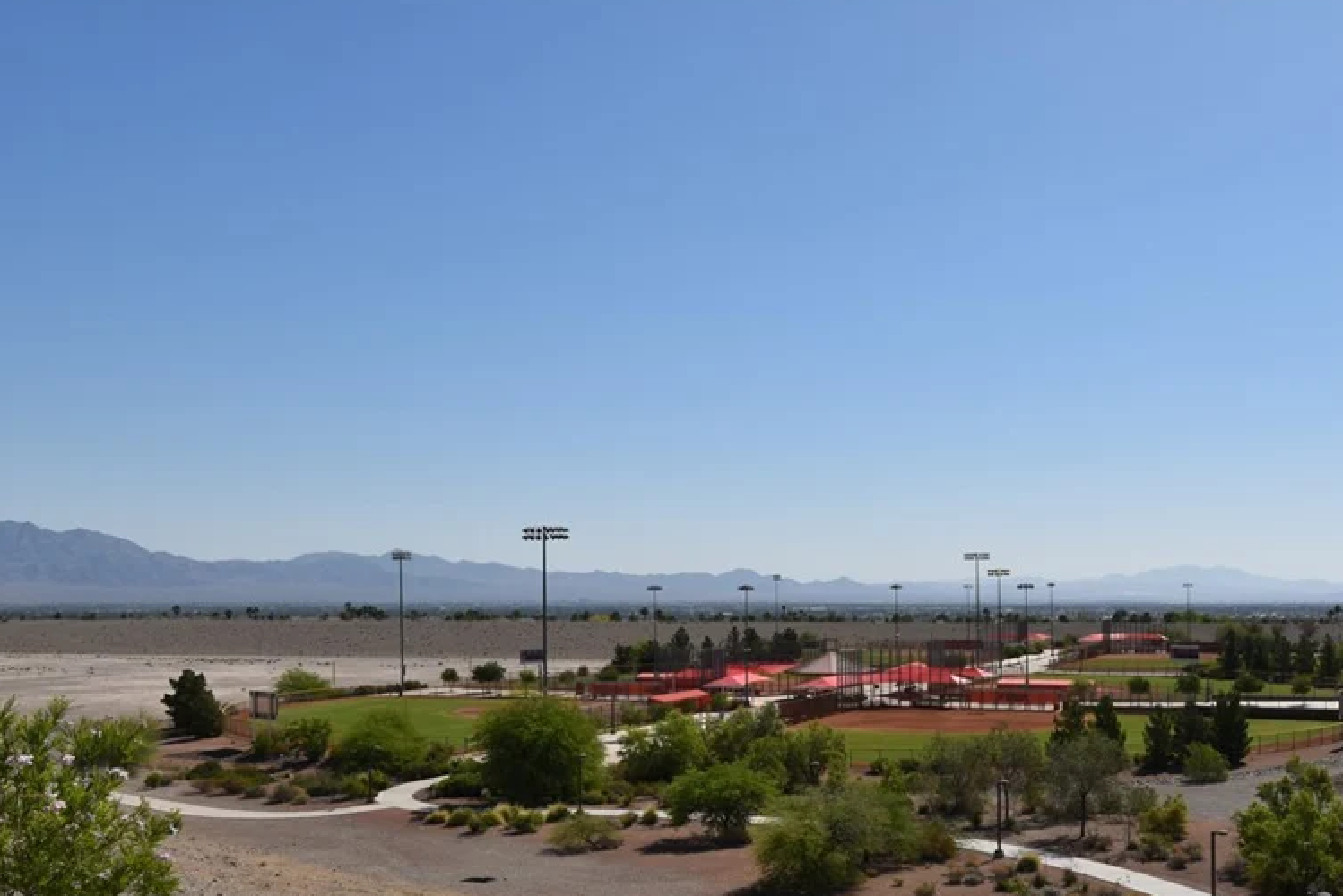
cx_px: 845
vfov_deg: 32.4
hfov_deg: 46.9
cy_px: 589
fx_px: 1530
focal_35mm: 41
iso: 200
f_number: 11
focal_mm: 20
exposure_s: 1/500
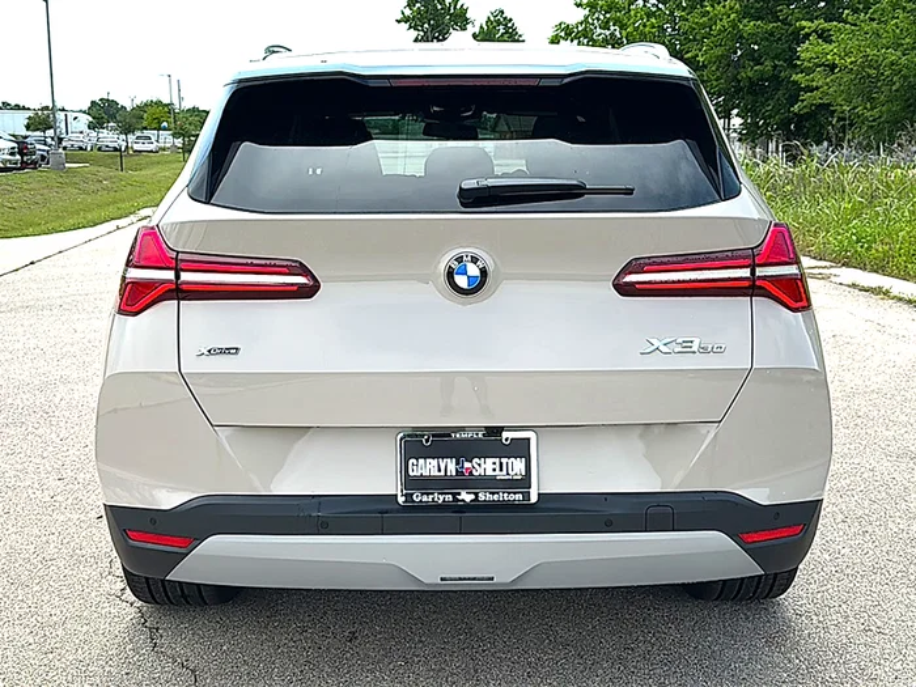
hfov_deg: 49.0
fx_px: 1006
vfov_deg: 37.7
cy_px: 344
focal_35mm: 38
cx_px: 458
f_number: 1.78
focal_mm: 6.86
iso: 80
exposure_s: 1/4219
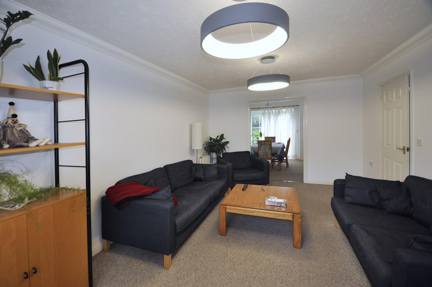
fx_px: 180
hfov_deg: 100.5
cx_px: 216
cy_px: 144
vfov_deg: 77.2
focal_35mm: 15
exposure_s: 1/125
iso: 560
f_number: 3.5
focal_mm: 10
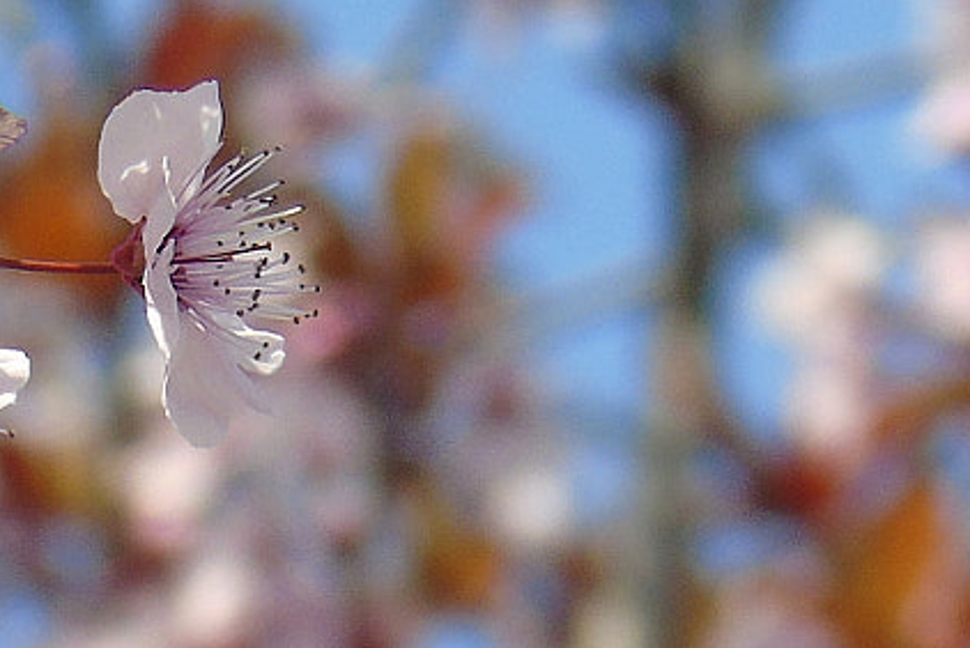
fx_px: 33676
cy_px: 1335
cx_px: 345
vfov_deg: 1.1
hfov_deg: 1.7
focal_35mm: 1249
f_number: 5.1
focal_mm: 57
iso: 80
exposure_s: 1/250
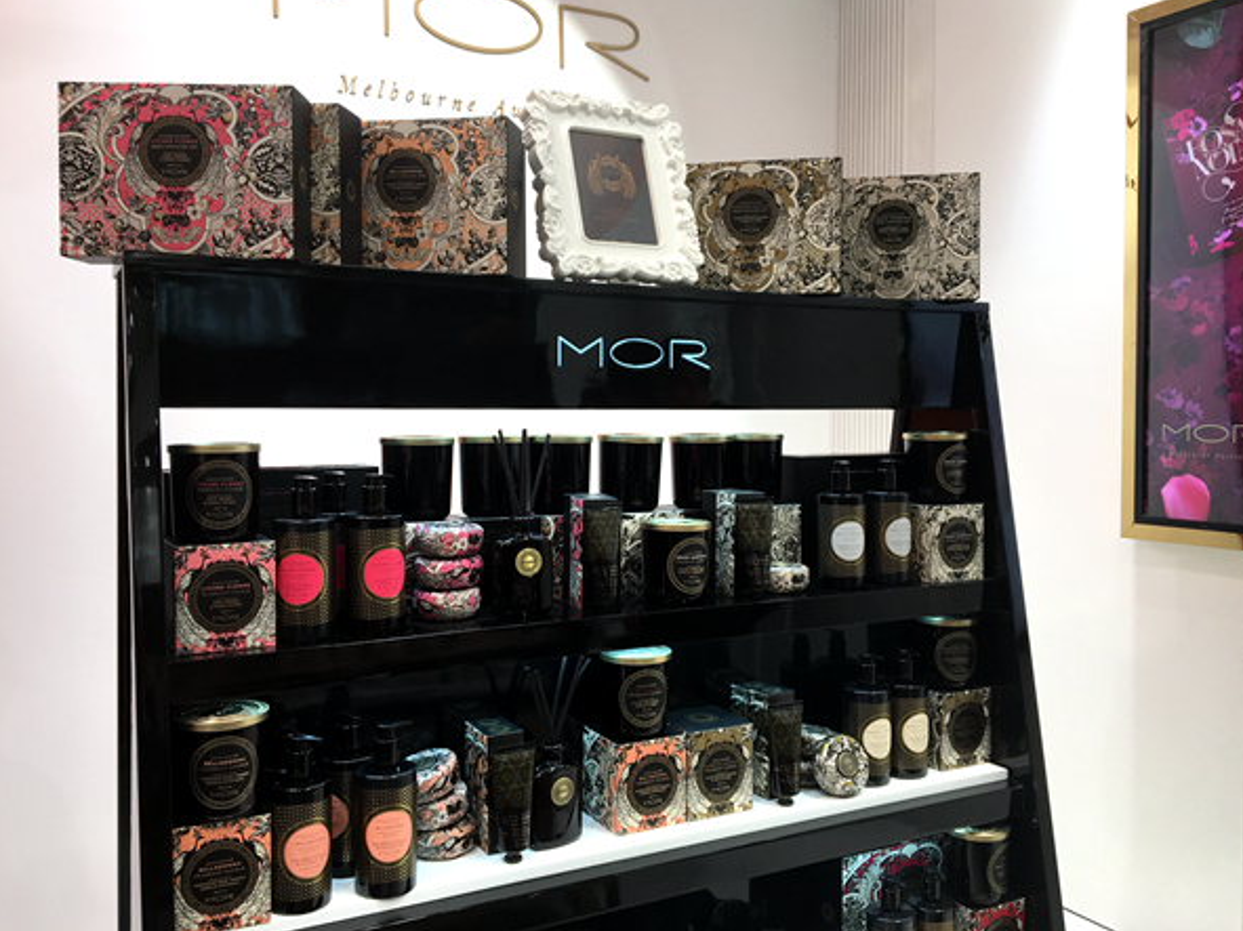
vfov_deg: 45.4
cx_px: 644
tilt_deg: -1.4
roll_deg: +0.2
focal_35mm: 31
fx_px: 1113
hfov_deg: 58.3
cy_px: 439
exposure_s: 1/100
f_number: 2.2
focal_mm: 4.15
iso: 40
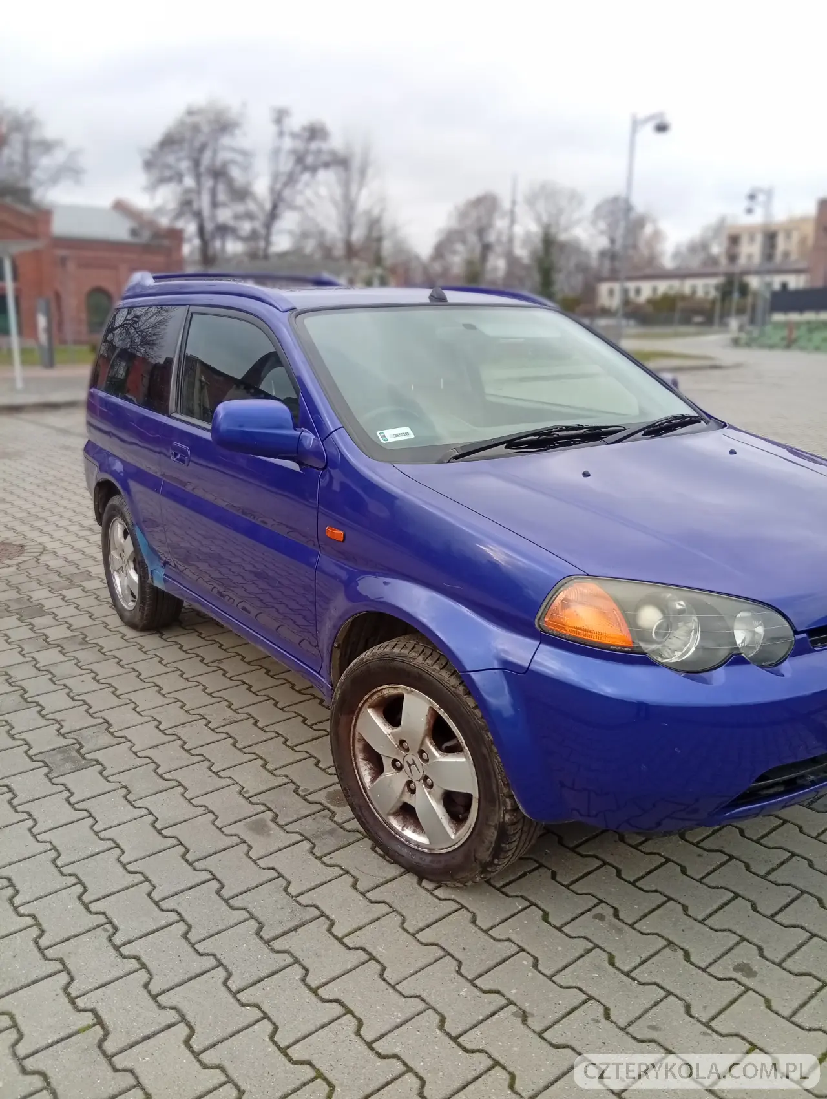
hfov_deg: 51.5
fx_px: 858
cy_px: 550
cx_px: 414
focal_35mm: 27
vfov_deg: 65.2
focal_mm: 3.84
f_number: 1.8
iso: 50
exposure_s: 1/304
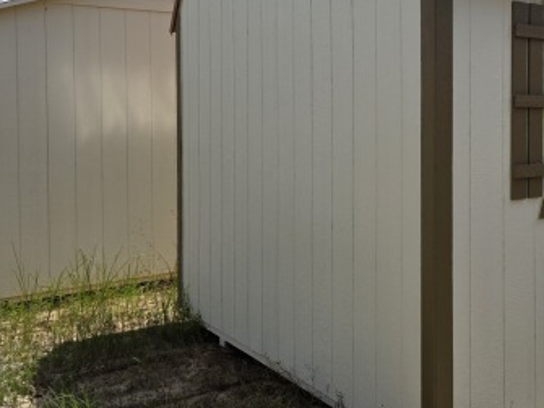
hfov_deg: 40.0
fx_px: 691
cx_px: 482
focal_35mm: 44
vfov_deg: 32.3
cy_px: 104
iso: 80
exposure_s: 1/7944
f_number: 1.7
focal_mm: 6.3
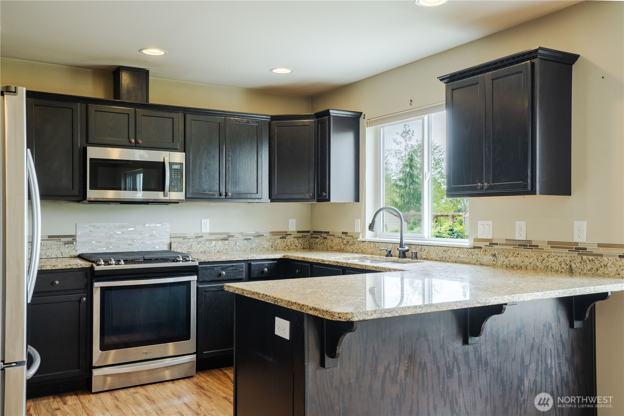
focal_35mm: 32
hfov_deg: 58.7
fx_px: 555
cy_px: 208
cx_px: 312
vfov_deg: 41.1
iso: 250
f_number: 7.1
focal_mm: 32
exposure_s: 1/125
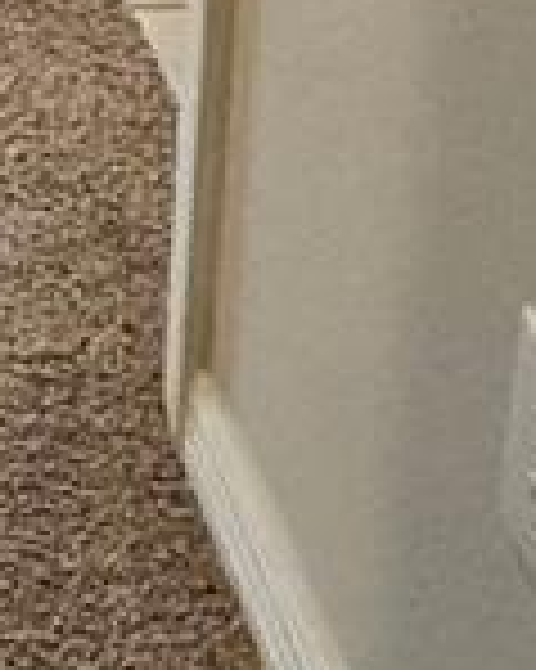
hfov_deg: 12.2
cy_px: -890
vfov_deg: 13.4
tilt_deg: -12.8
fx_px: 2183
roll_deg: +0.9
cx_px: -590
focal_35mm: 110
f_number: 2.2
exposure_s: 1/120
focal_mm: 2.22
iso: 250
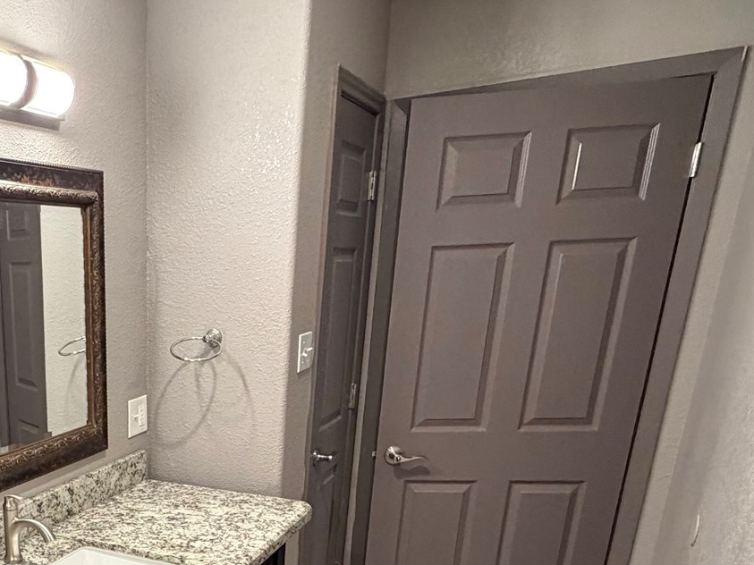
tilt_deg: -18.8
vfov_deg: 38.4
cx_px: 77
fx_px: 740
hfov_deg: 48.4
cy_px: 528
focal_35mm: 34
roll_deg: +2.3
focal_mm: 2.22
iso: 400
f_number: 2.2
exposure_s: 1/60
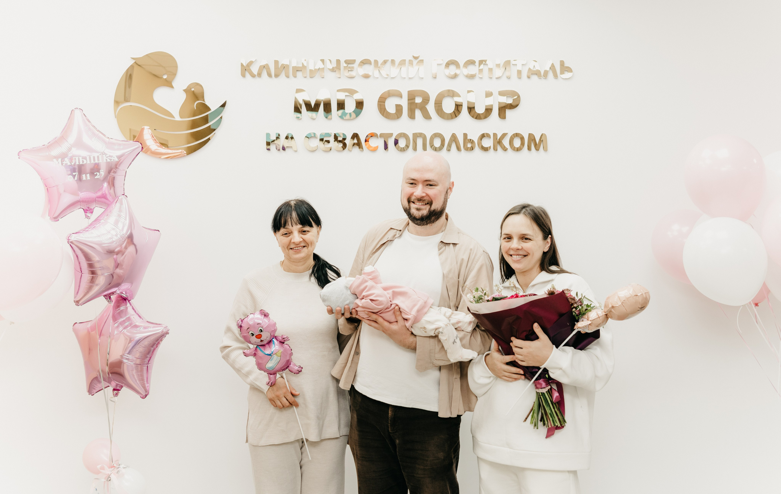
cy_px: 218
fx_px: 922
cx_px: 425
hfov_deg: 45.8
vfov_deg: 30.0
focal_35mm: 43
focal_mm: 38
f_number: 4
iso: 250
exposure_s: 1/160
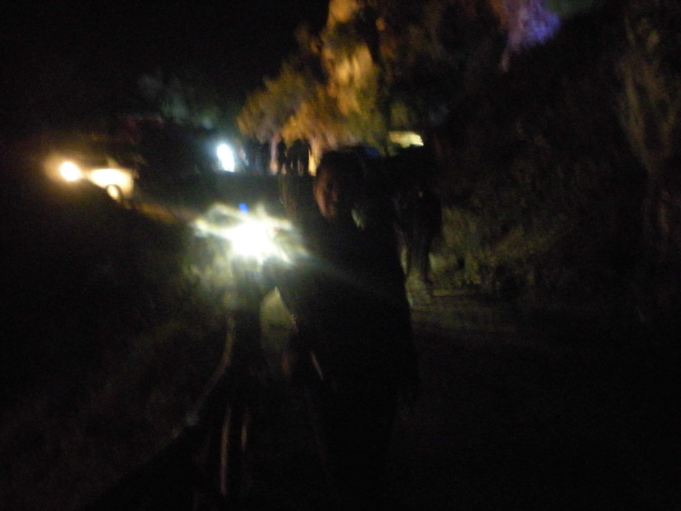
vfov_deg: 37.7
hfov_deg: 49.0
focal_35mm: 38
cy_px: 256
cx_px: 340
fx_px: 748
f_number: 3.1
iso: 800
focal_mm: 6.3
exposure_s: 1
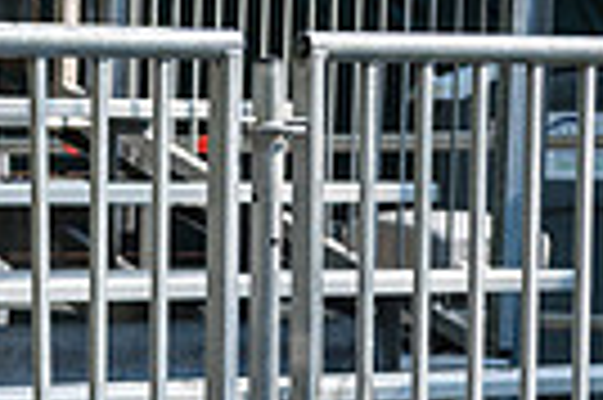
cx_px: -230
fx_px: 4199
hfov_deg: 8.1
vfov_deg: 5.4
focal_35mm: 251
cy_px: 645
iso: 320
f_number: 3.5
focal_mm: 58
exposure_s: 1/1250
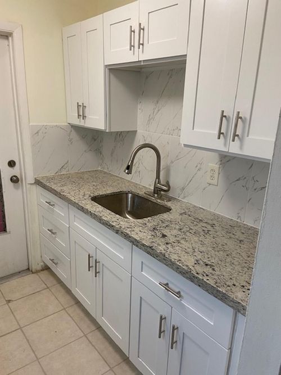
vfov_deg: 67.3
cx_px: 140
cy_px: 188
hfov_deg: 53.0
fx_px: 282
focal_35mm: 26
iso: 100
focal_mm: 4.25
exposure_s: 1/60
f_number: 1.8
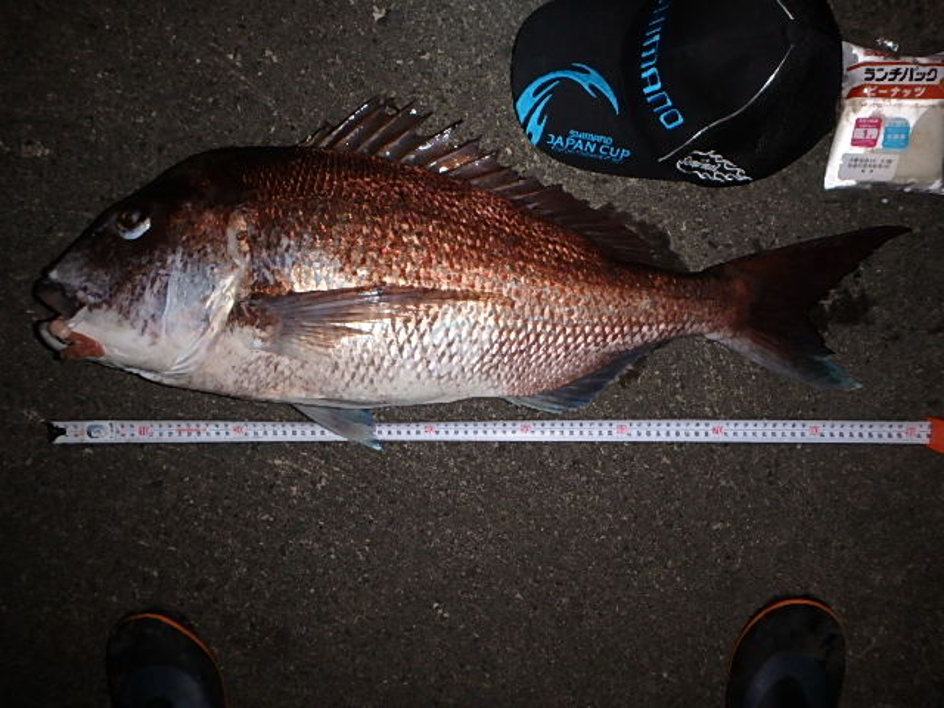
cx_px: 472
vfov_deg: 63.4
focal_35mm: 21
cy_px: 354
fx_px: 573
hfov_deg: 79.0
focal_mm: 3.7
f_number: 3.5
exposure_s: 1/30
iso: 400
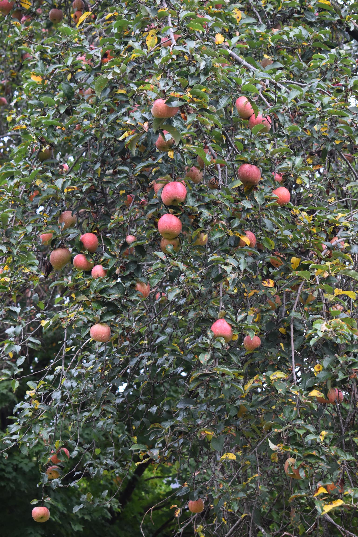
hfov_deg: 17.5
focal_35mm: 78
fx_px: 1163
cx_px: 179
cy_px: 268
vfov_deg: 26.0
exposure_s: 1/250
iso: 560
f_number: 5.6
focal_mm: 52
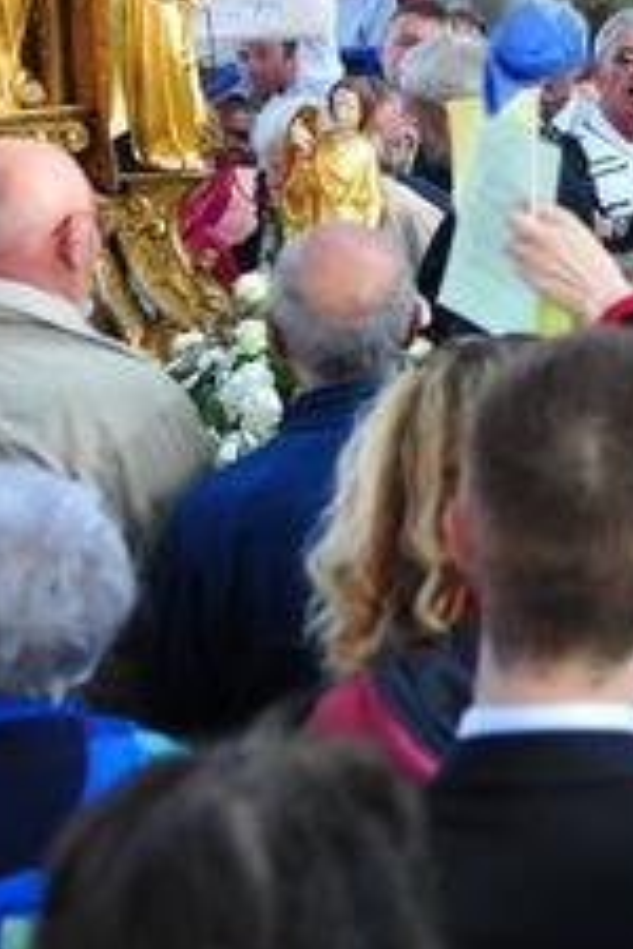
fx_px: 3692
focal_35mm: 140
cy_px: 15
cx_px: 819
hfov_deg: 9.6
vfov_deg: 14.4
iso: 400
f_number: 2.8
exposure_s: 1/400
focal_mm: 30
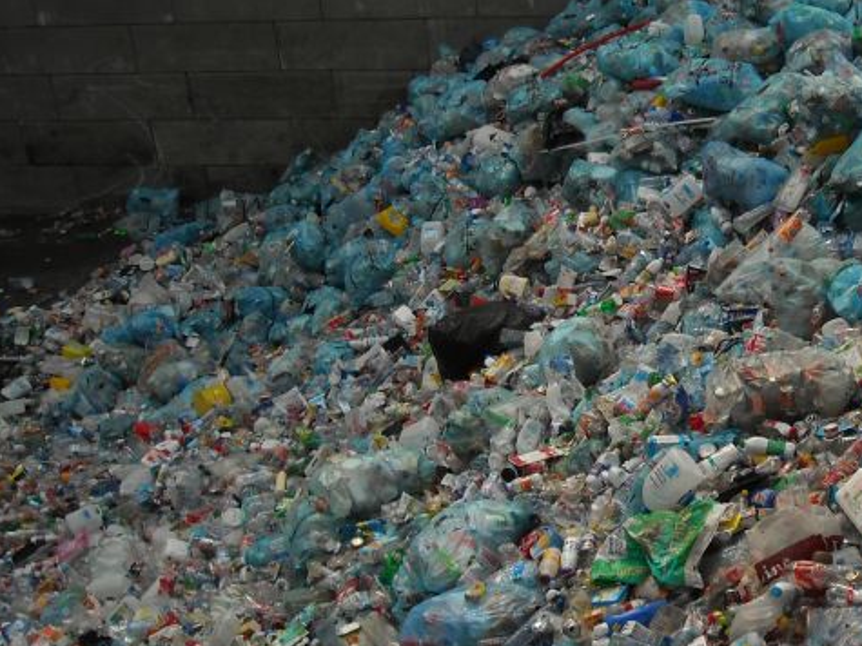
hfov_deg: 31.9
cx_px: 679
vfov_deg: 24.8
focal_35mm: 59
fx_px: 1469
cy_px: 308
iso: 64
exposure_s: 1/105
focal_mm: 5.7
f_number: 2.8
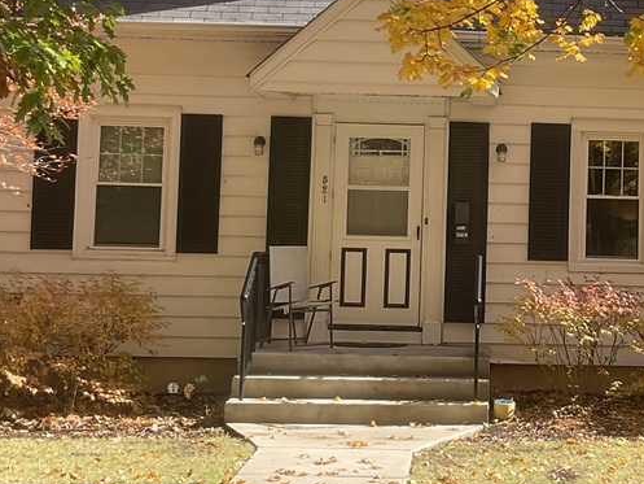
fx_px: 1563
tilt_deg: +4.3
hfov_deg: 22.8
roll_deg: -1.7
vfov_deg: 17.5
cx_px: 556
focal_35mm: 84
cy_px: 141
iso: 16
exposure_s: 1/412
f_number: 1.8
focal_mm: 3
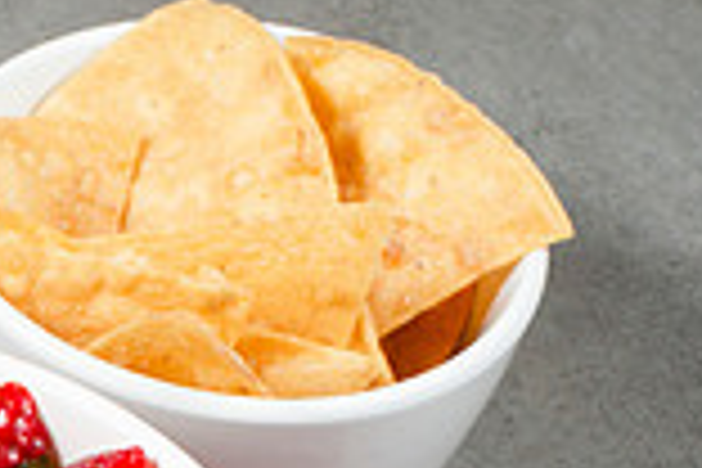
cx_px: -97
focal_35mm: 193
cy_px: 853
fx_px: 3763
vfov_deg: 6.9
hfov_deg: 10.5
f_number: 13
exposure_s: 1/200
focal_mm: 50
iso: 200
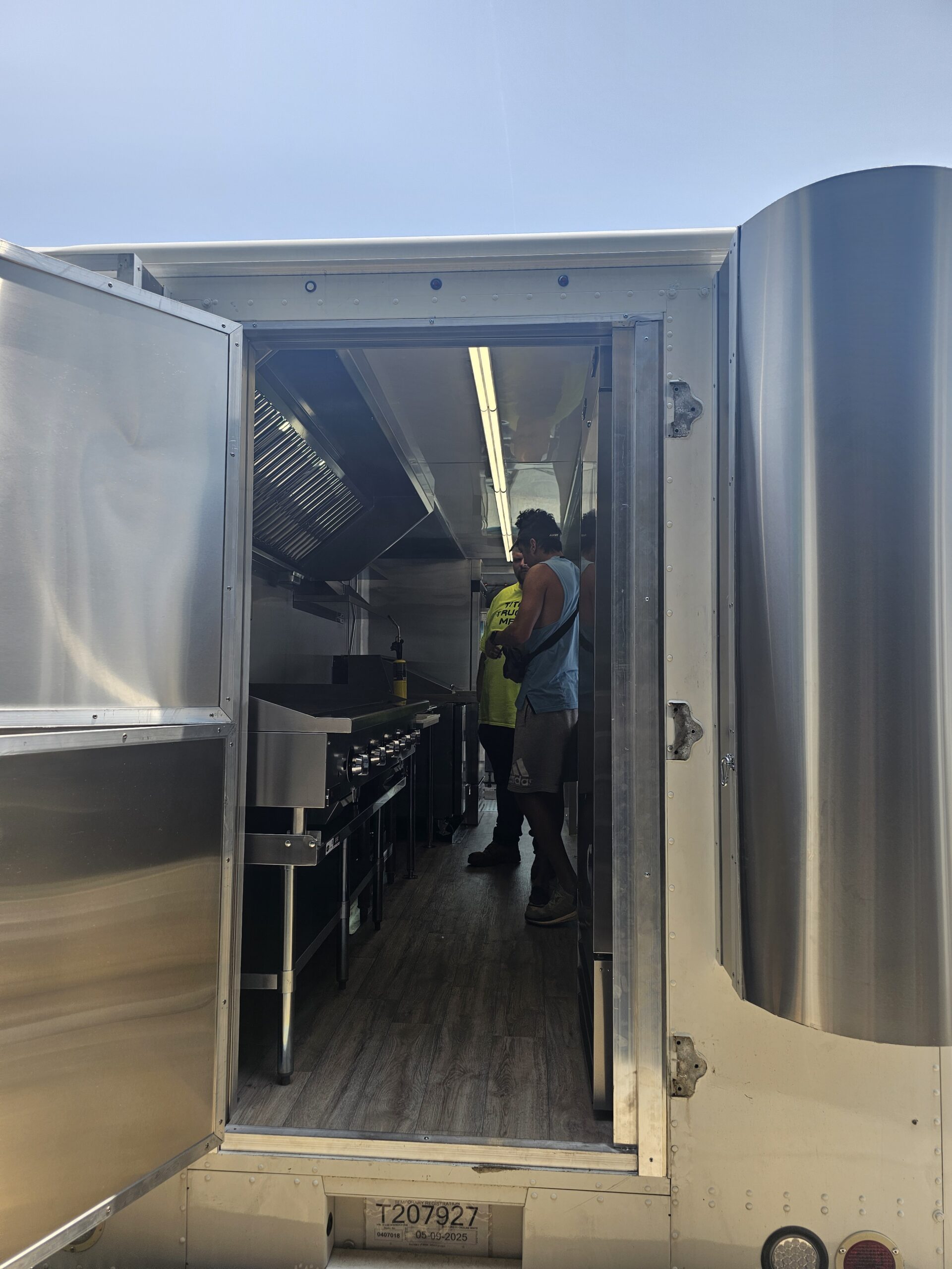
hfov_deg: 58.9
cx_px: 476
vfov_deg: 73.9
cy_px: 634
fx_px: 843
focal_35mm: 23
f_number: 1.7
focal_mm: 6.3
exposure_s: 1/338
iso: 10
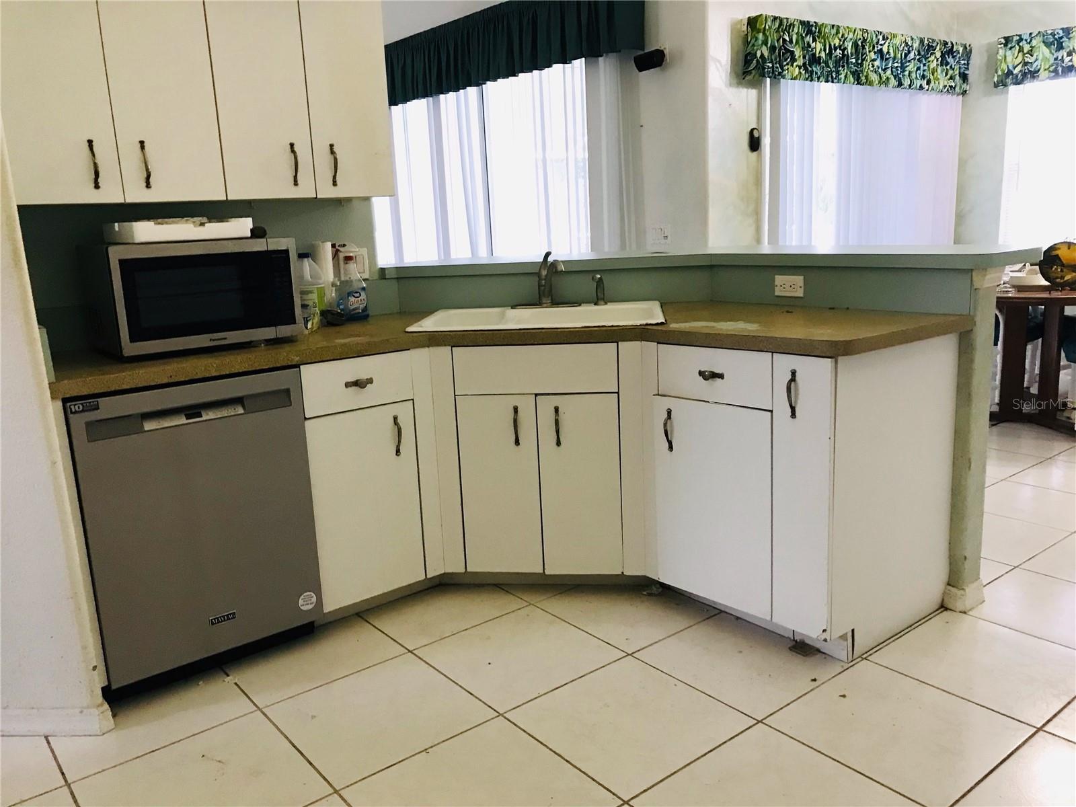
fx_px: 870
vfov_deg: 49.7
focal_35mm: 28
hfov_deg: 63.4
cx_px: 538
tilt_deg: -14.5
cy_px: 404
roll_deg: +3.5
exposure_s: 1/15
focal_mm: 3.99
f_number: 1.8
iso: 50
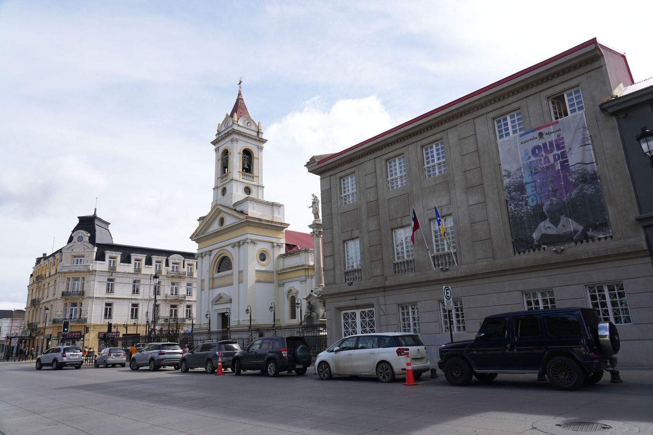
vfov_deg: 53.1
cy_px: 218
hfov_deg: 73.8
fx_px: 435
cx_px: 326
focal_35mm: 24
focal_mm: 24
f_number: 8
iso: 100
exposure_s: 1/250
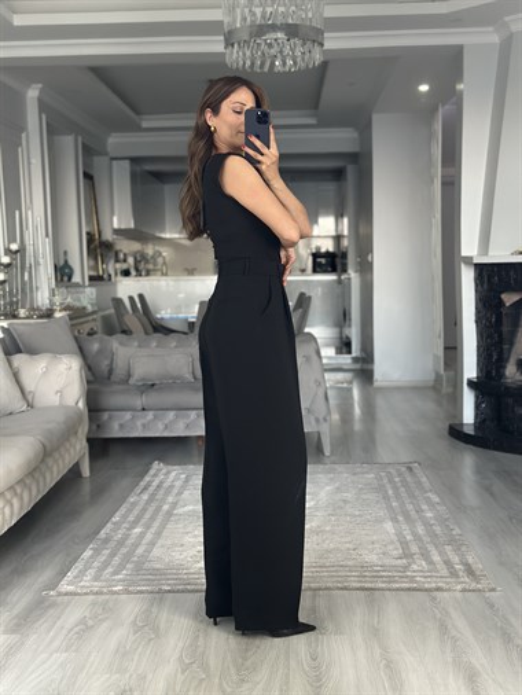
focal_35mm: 48
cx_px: 261
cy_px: 348
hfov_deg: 30.3
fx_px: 964
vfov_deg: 39.6
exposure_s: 1/60
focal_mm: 6.86
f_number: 1.78
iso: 250
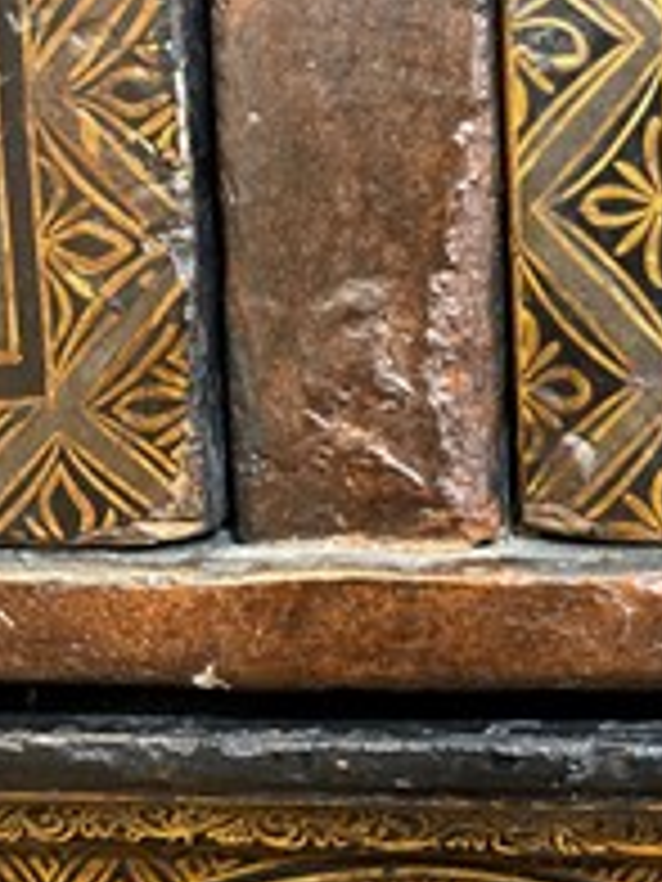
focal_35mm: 51
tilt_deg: -5.9
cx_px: 518
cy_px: 297
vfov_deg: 37.1
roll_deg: +2.0
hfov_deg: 28.0
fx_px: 1300
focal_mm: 5.1
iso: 640
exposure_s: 1/33
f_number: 1.6
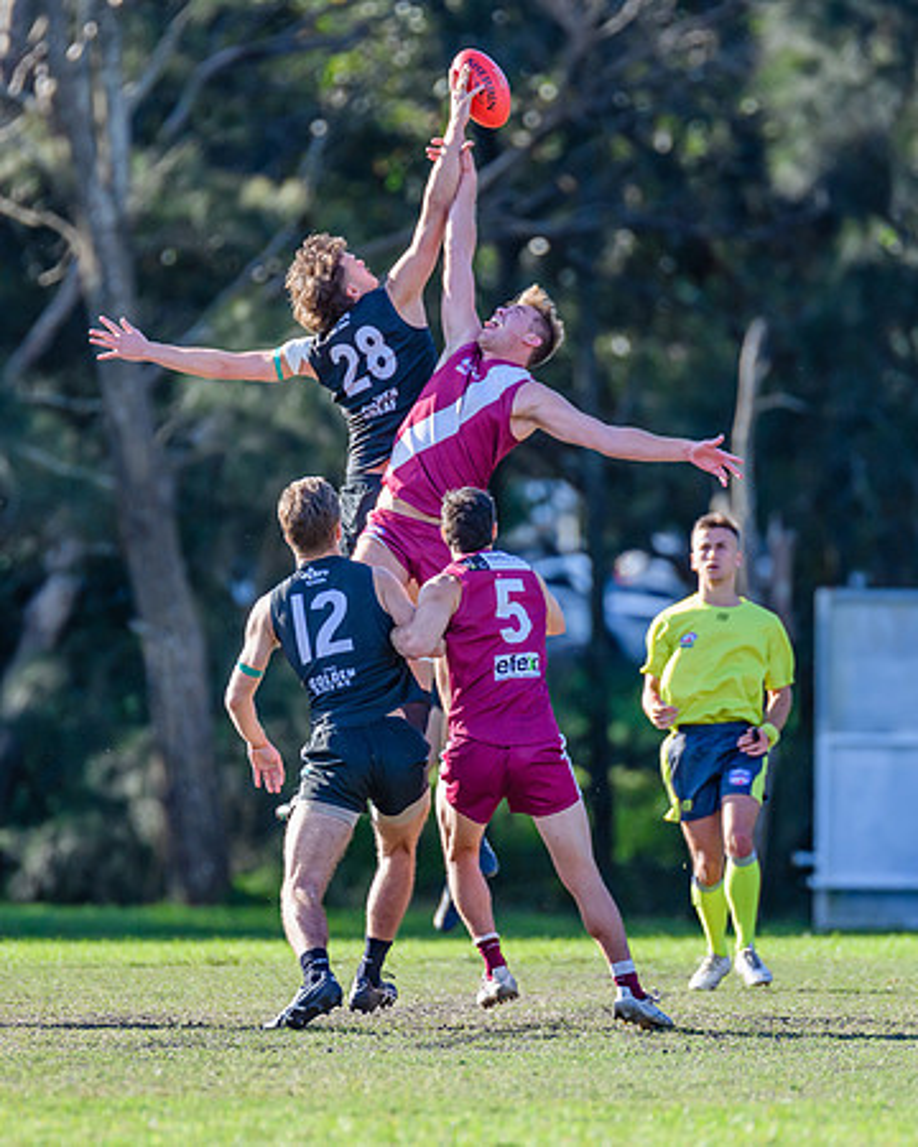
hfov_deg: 2.8
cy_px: 555
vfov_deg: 3.5
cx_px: 444
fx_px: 18776
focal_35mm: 553
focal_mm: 360
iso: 1100
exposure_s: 1/2500
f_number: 4
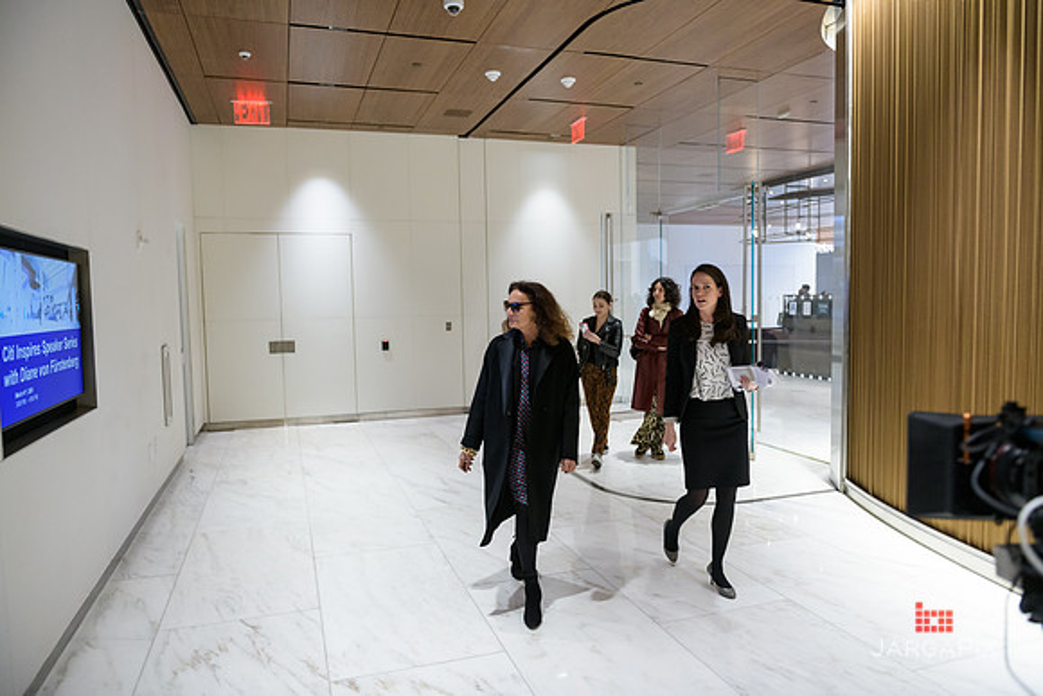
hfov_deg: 73.7
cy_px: 348
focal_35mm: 24
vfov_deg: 53.2
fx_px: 695
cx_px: 522
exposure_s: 1/125
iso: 1250
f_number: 3.2
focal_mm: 24
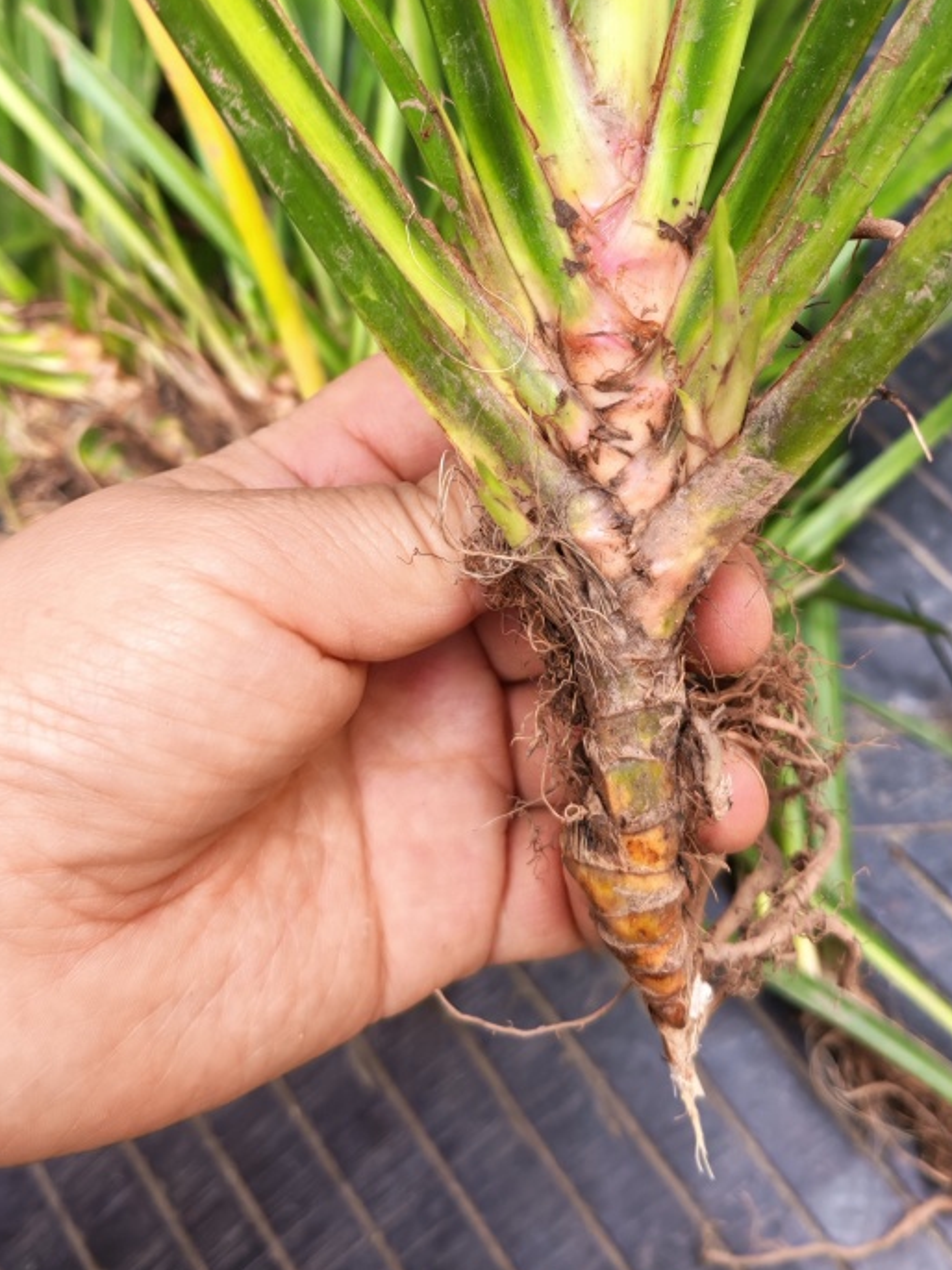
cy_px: 297
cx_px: 615
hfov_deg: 34.1
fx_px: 1541
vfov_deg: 43.2
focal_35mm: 42
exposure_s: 1/100
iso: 125
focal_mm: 5.52
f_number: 1.95
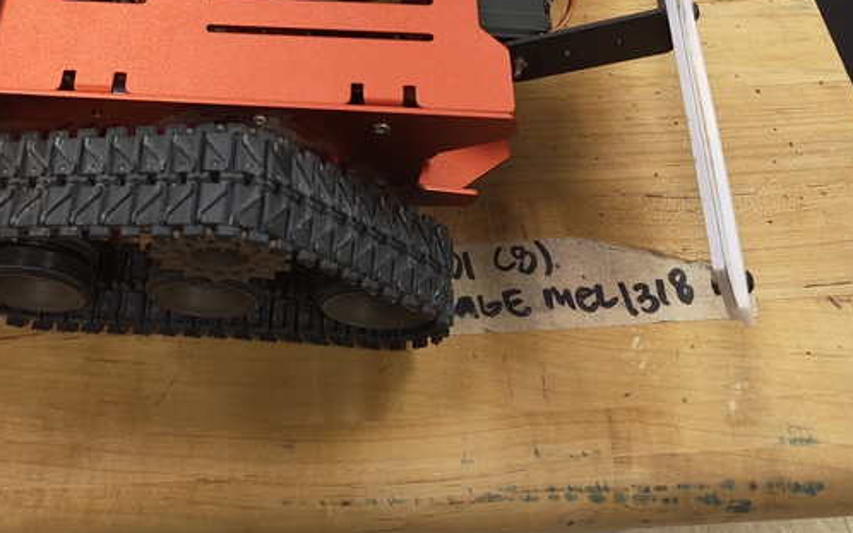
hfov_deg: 49.3
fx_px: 906
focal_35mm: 39
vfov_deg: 31.6
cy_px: 85
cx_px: 265
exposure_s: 1/50
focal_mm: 5.56
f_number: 1.88
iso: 359
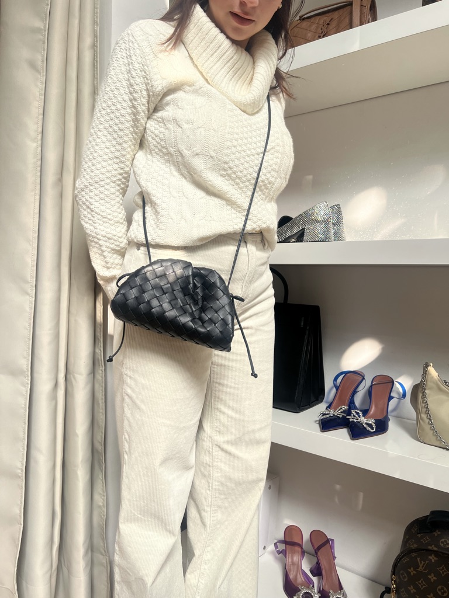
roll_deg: -1.4
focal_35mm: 26
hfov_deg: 53.1
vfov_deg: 67.3
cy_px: 299
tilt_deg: -1.9
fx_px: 450
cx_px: 224
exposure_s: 1/121
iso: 40
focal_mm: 5.7
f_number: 1.5
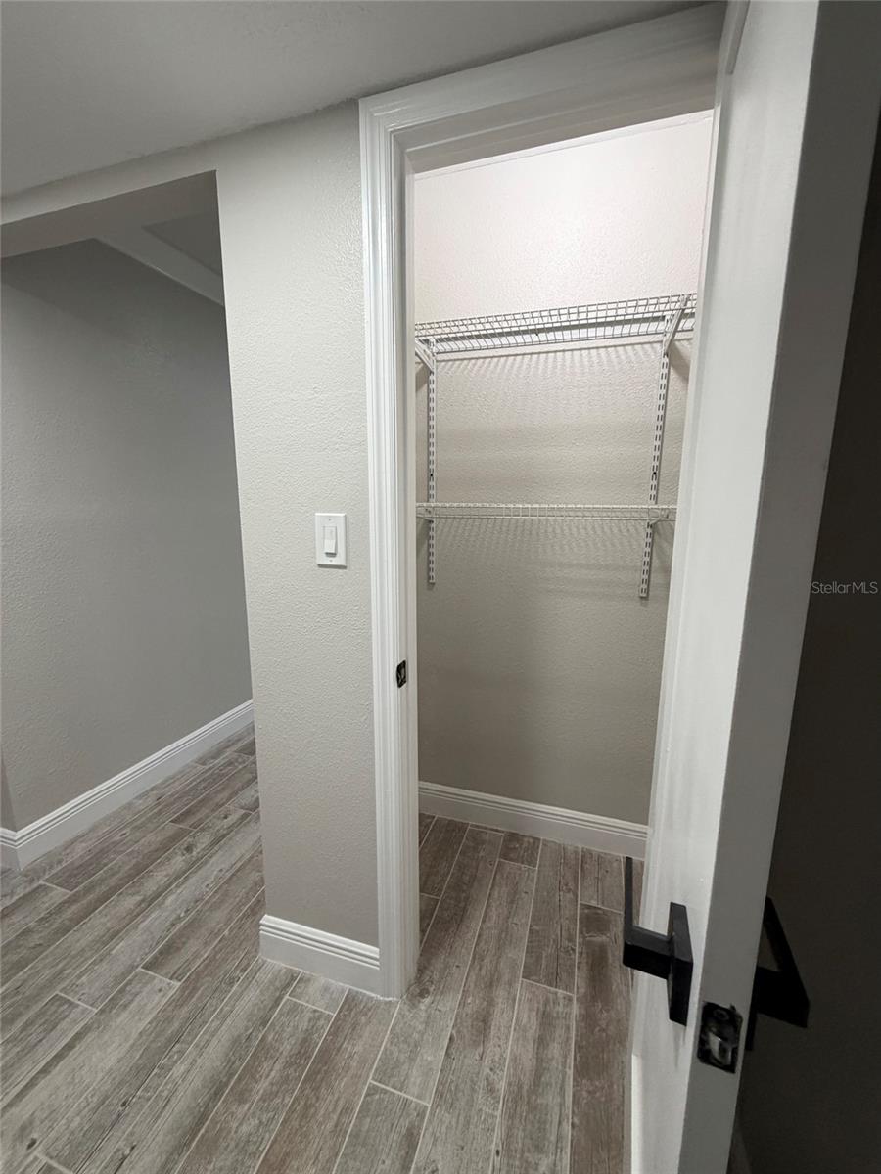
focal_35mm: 14
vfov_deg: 102.1
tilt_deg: -9.3
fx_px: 475
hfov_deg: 85.7
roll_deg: +0.5
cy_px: 587
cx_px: 440
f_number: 2.2
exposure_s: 1/120
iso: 200
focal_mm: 2.22
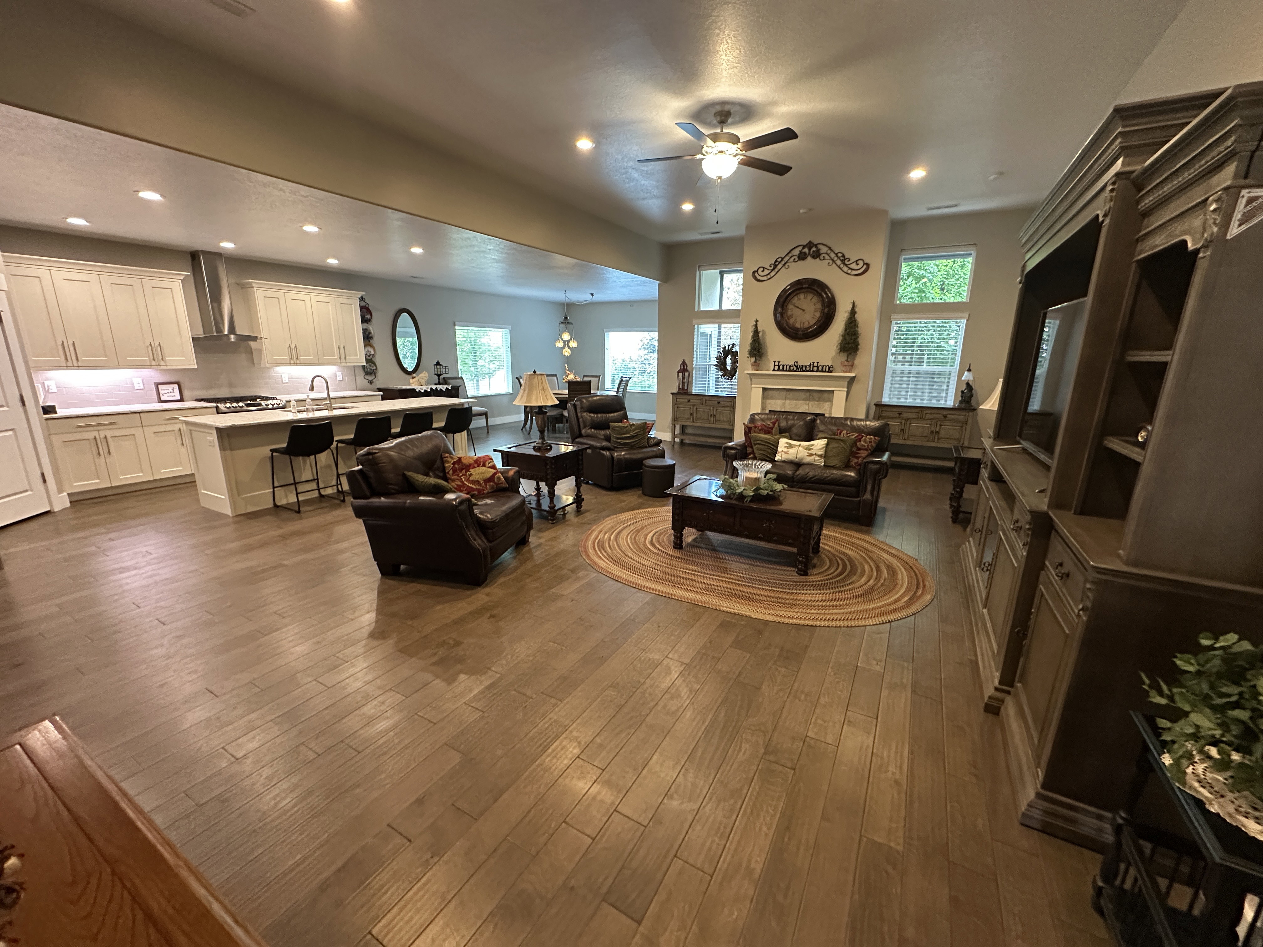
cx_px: 632
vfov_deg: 85.7
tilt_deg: -12.8
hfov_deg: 102.1
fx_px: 511
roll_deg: -0.5
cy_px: 474
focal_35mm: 14
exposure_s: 1/60
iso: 640
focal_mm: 2.22
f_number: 2.2
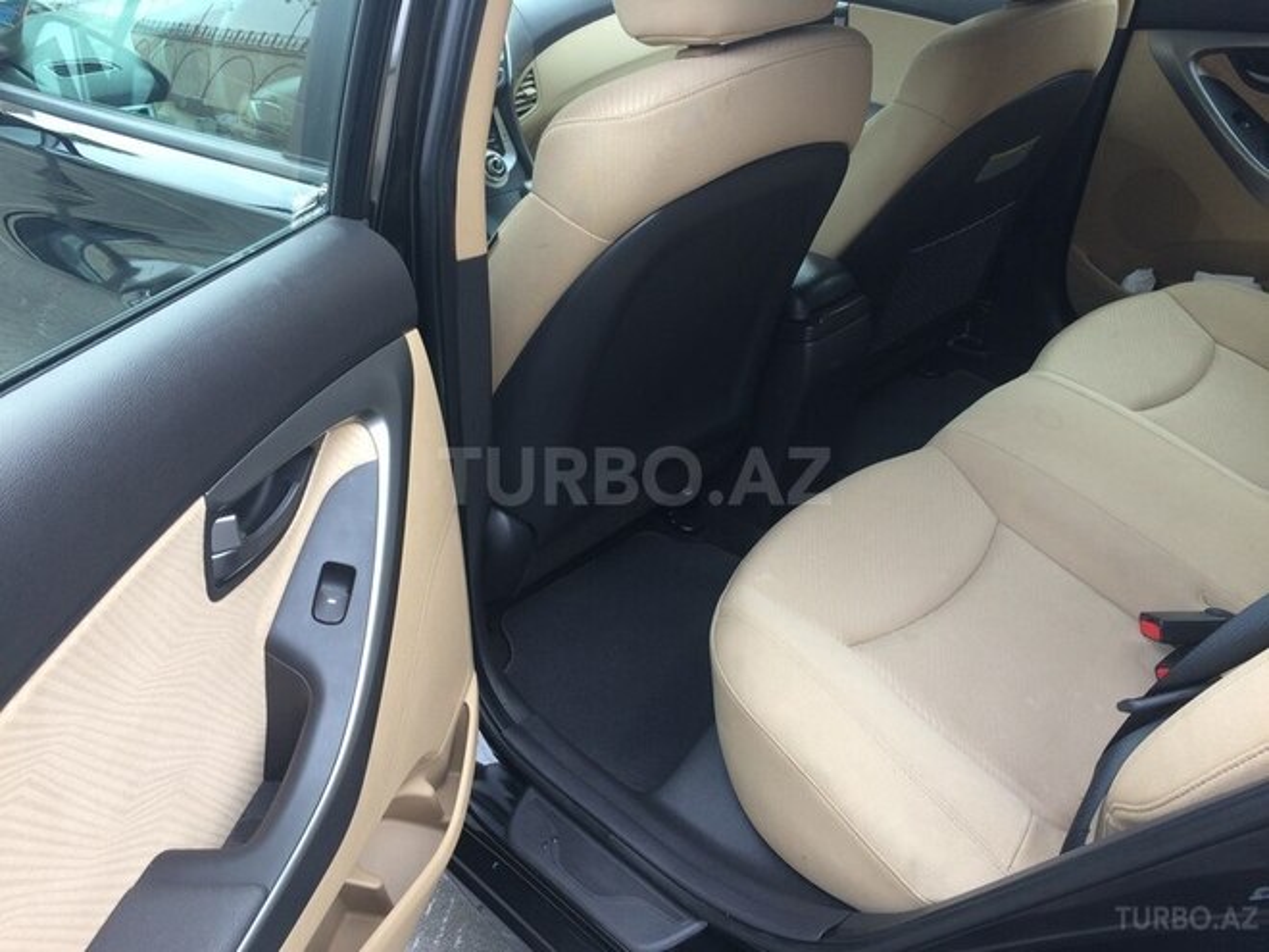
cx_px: 634
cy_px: 476
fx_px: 1063
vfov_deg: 48.2
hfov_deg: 61.7
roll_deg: -1.2
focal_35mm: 29
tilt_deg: -31.0
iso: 50
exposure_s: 1/100
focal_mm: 4.15
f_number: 2.2
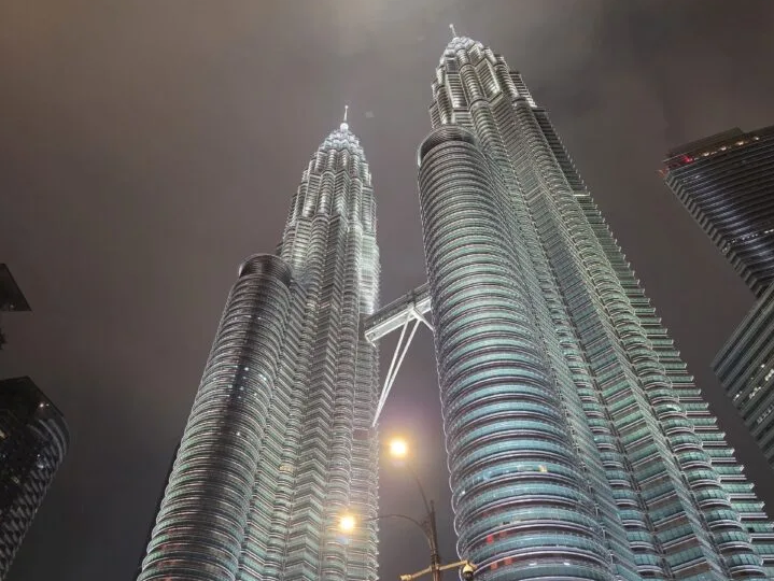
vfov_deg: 56.8
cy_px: 282
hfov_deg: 71.6
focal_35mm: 24
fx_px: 537
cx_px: 386
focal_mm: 6.5
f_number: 1.4
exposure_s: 1/100
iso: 800
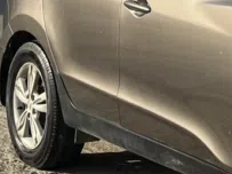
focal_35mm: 82
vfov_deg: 16.3
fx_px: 549
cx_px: 343
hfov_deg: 20.6
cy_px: -90
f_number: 1.5
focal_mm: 5.7
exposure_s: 1/2841
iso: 50
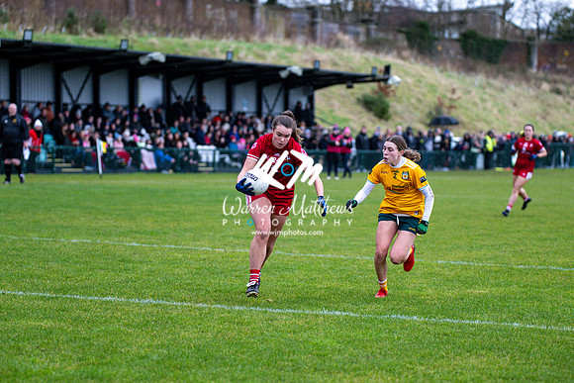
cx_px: 287
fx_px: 2153
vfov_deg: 10.2
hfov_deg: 15.2
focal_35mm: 135
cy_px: 192
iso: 1800
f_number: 2.8
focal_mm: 135
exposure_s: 1/640
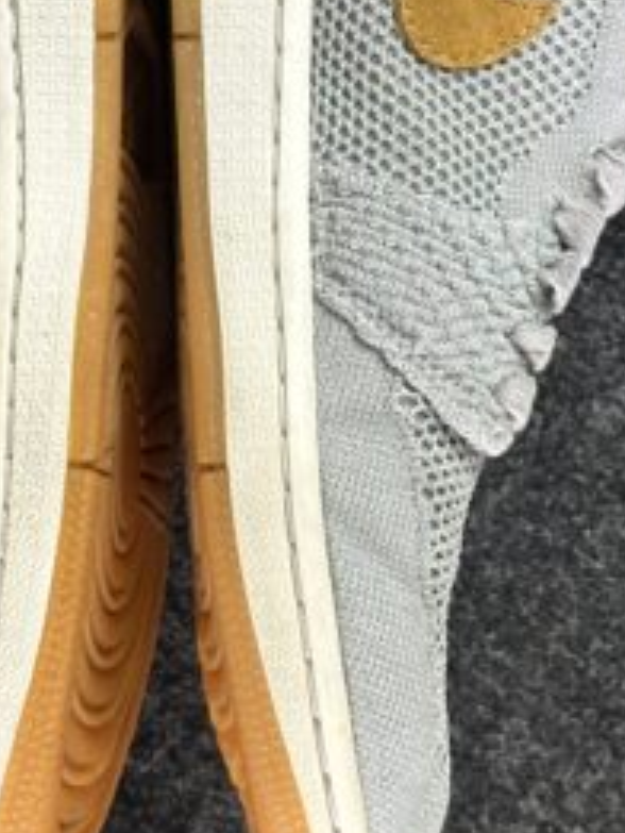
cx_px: 153
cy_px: 107
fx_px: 3536
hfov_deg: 10.1
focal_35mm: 147
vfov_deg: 13.3
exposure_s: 1/50
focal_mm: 6.86
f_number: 1.78
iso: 250
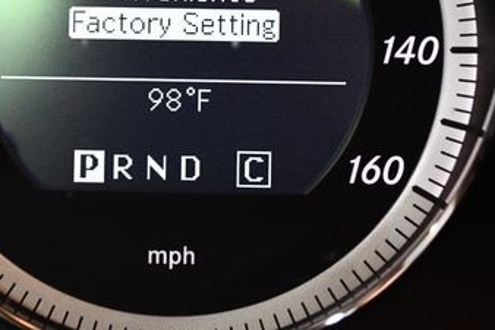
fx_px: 1484
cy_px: 23
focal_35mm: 108
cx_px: 177
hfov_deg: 18.9
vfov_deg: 12.6
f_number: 5
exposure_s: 1/80
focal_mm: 38
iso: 3200
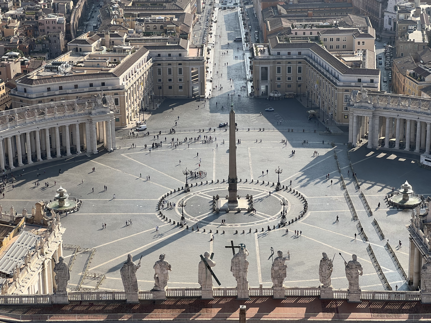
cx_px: 216
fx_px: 959
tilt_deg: -17.9
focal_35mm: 77
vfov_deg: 19.1
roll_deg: +1.0
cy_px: 162
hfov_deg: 25.3
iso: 32
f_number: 2.8
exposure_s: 1/550
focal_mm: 9
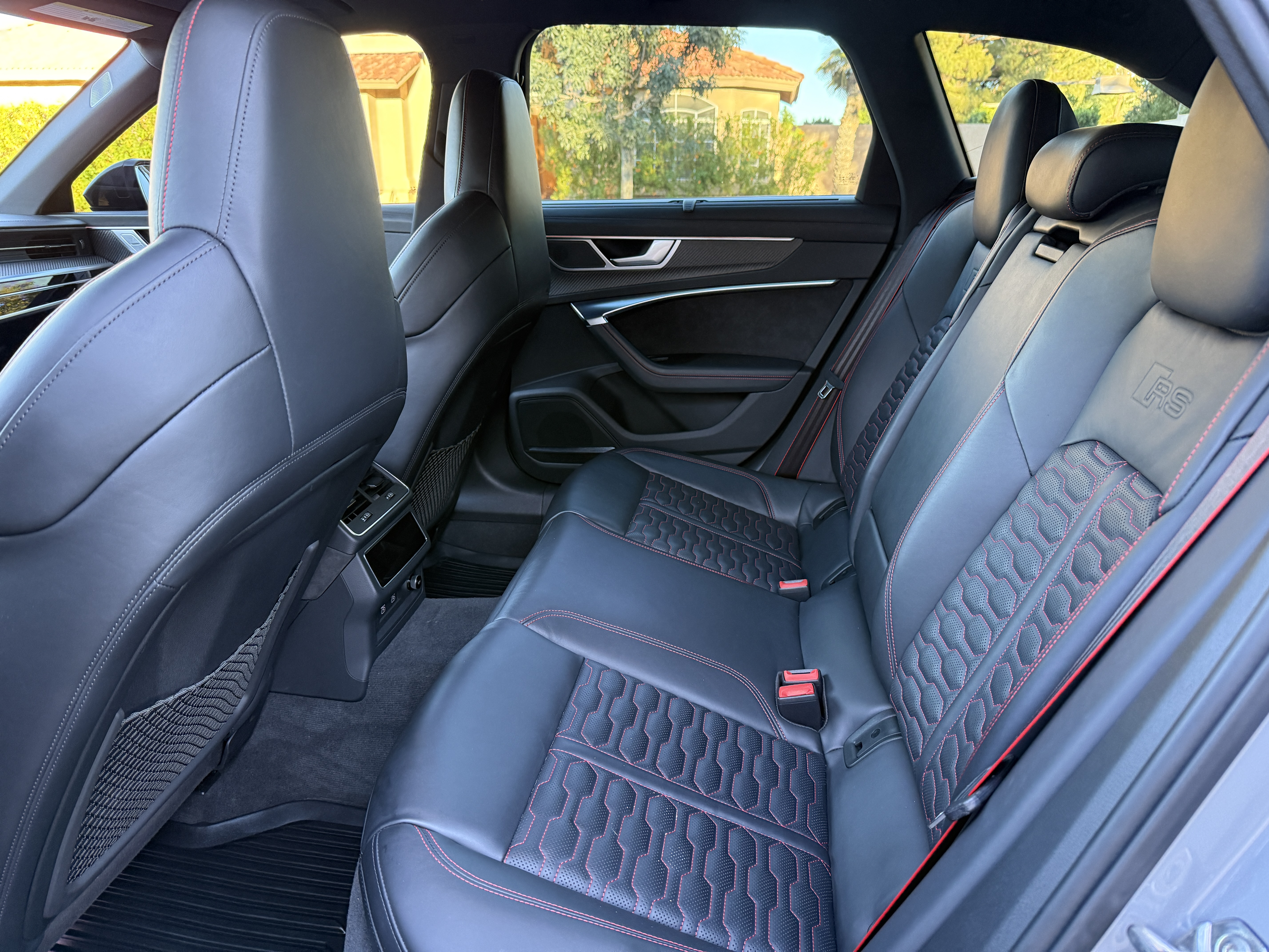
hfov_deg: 71.6
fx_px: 880
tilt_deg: -17.5
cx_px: 634
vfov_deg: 56.8
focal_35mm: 24
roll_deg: -0.8
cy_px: 476
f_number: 1.78
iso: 320
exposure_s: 1/60
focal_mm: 6.76
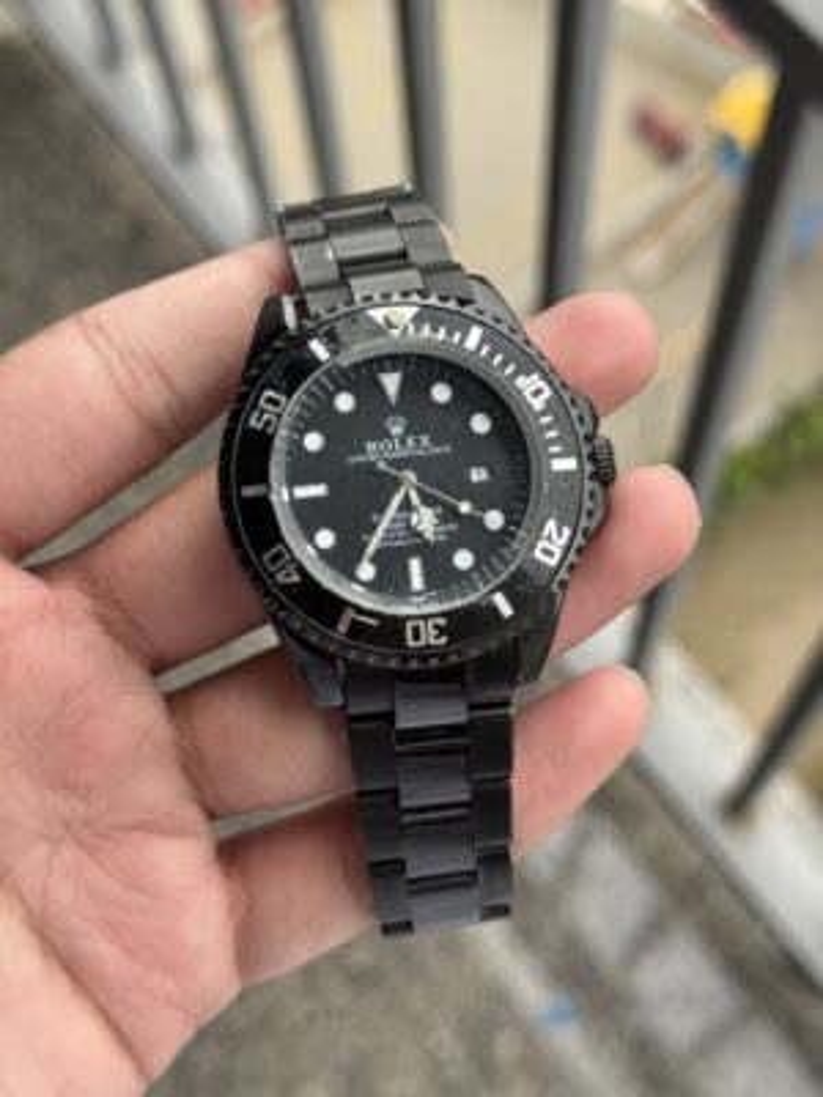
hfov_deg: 30.3
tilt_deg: -68.1
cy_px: 548
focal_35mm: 48
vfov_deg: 39.7
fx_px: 1522
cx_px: 412
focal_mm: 6.76
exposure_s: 1/243
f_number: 1.78
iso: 64
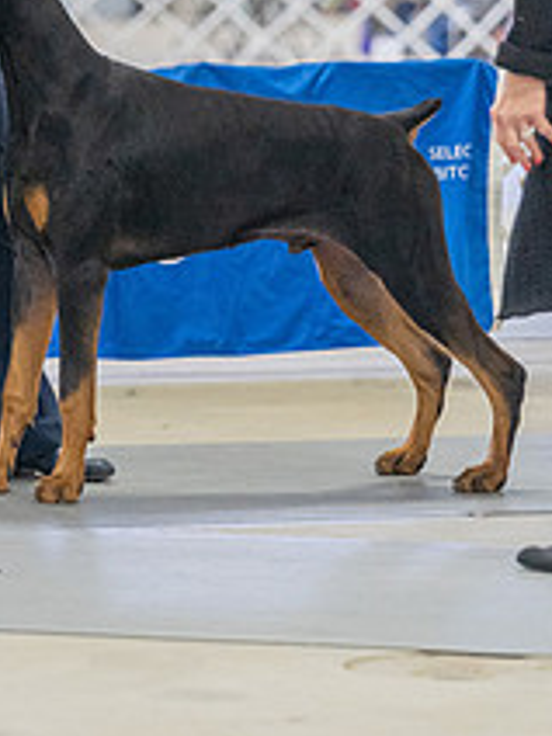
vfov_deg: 6.4
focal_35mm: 310
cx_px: 101
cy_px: 62
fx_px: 6591
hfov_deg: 4.8
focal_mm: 152
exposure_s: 1/320
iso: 6400
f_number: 3.5
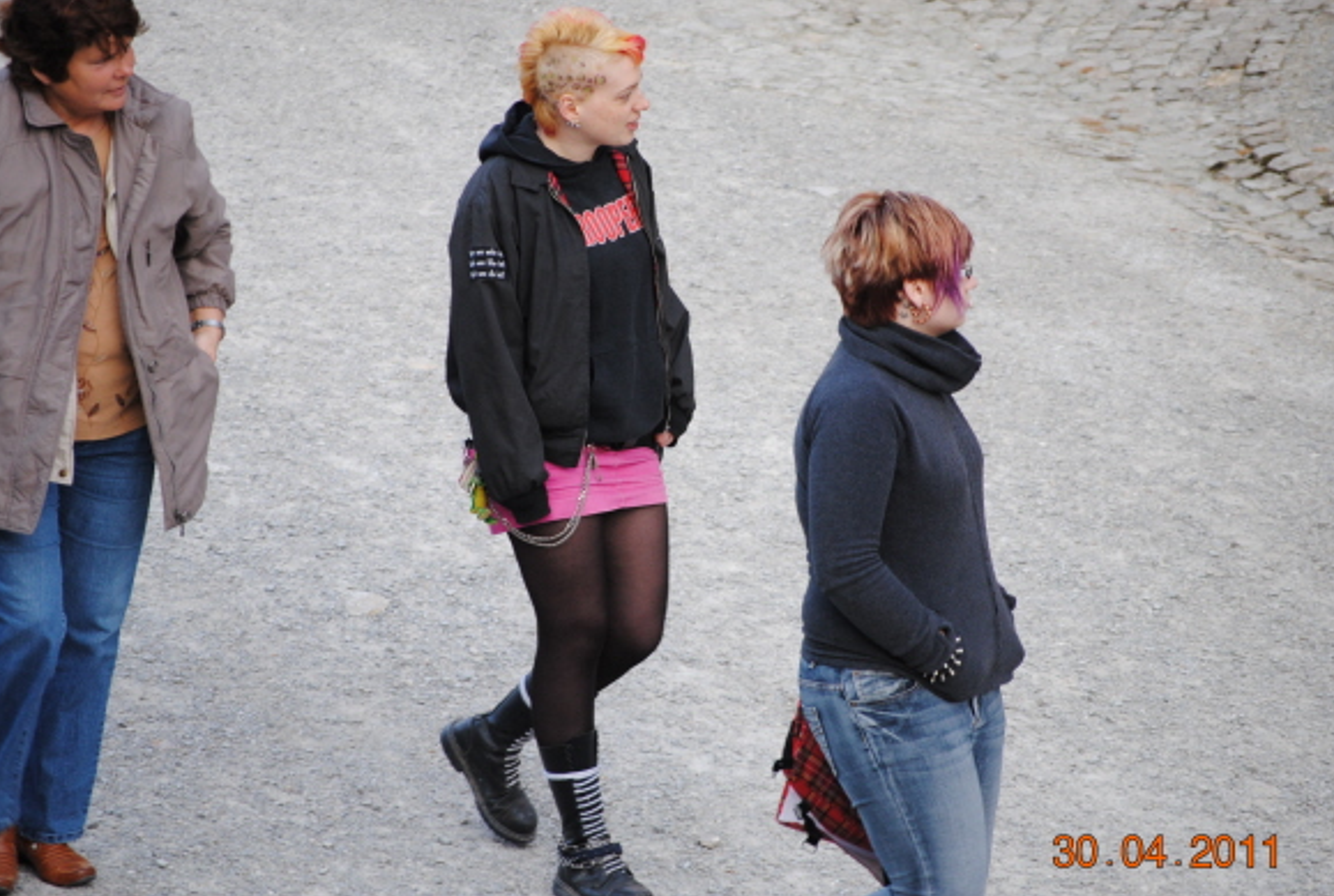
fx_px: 8303
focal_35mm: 224
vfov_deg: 6.2
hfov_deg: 9.2
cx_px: 685
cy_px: 432
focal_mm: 135
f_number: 5
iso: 400
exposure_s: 1/125
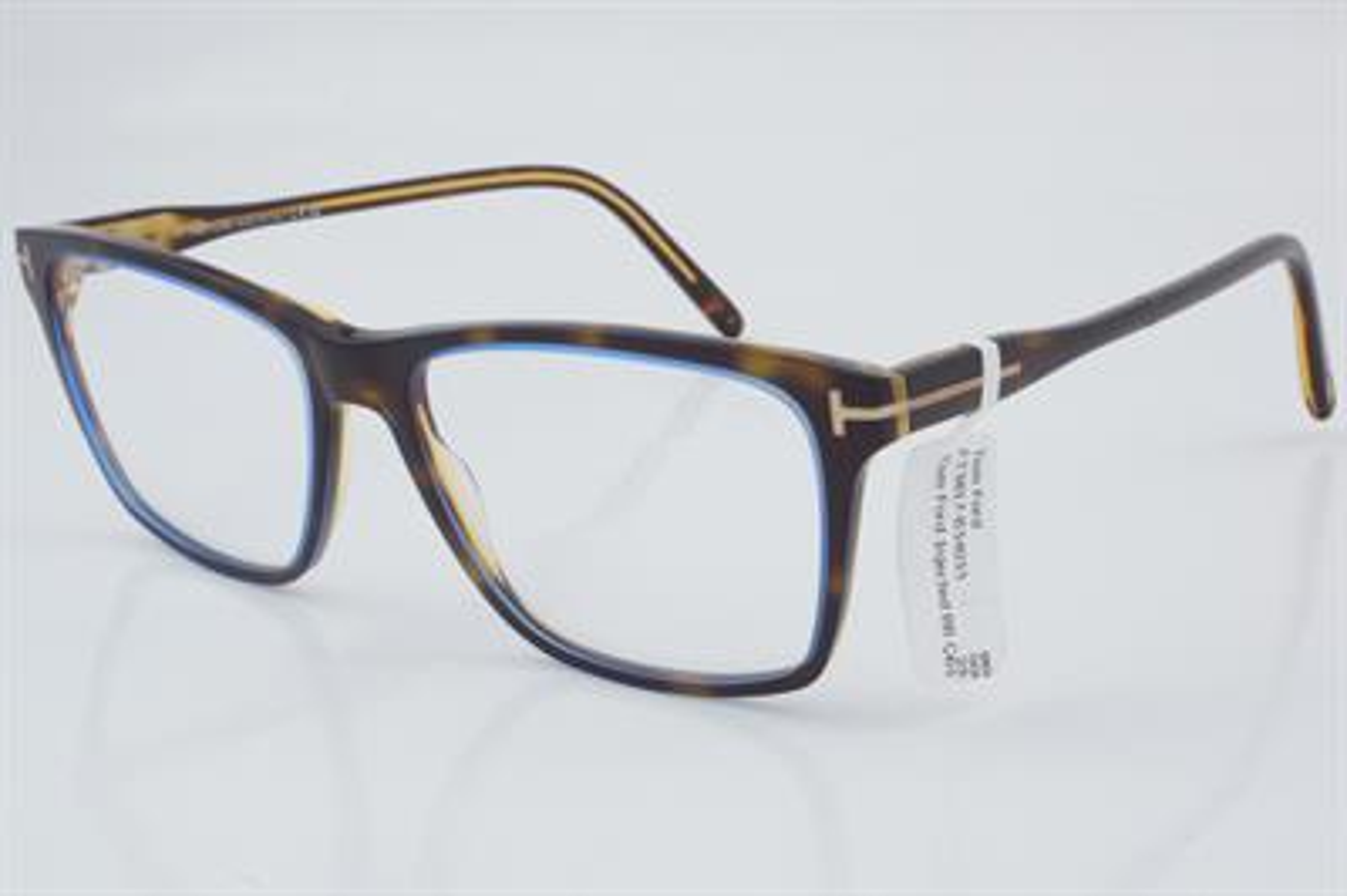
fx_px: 2804
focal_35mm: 75
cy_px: 448
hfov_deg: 27.0
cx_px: 674
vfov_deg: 18.2
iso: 100
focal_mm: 50
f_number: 32
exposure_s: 1/3
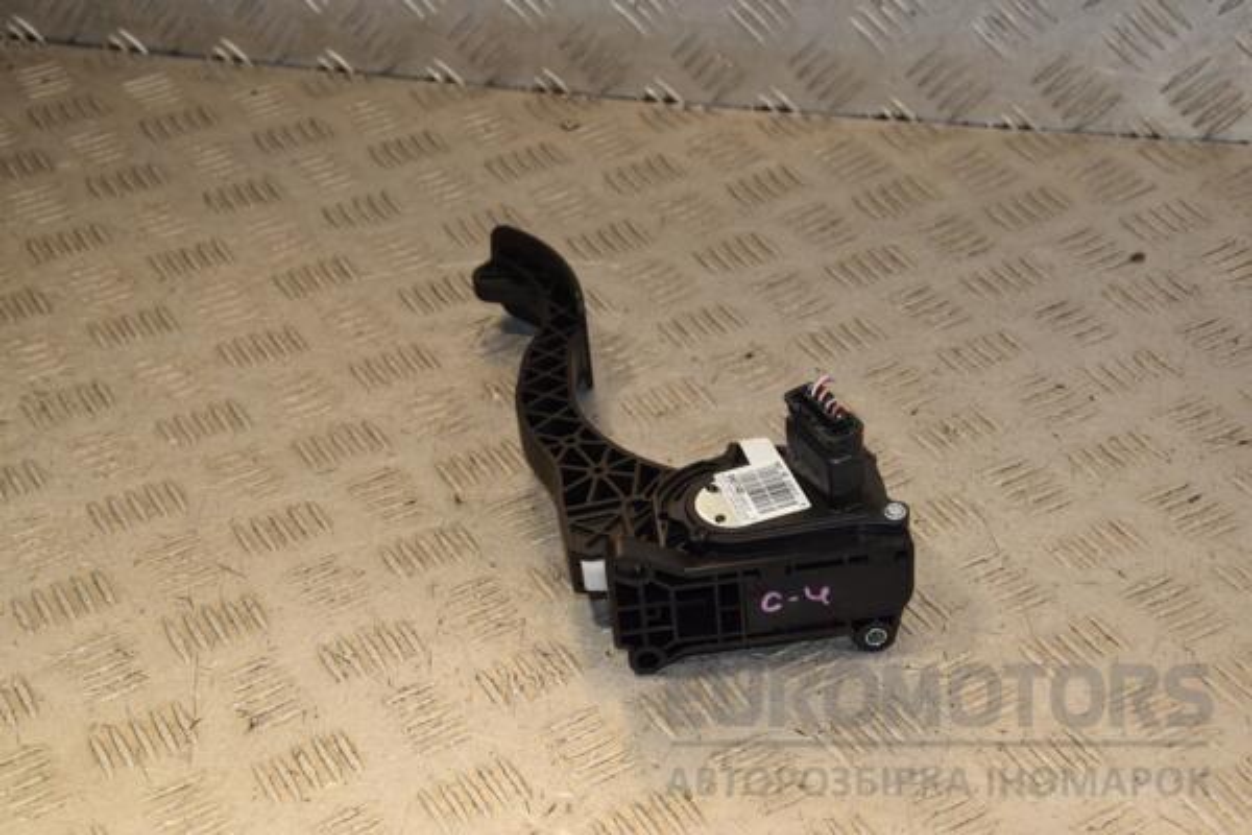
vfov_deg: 18.9
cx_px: 626
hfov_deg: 28.1
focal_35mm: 72
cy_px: 418
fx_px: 2504
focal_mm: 48
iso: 800
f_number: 8
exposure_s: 1/200
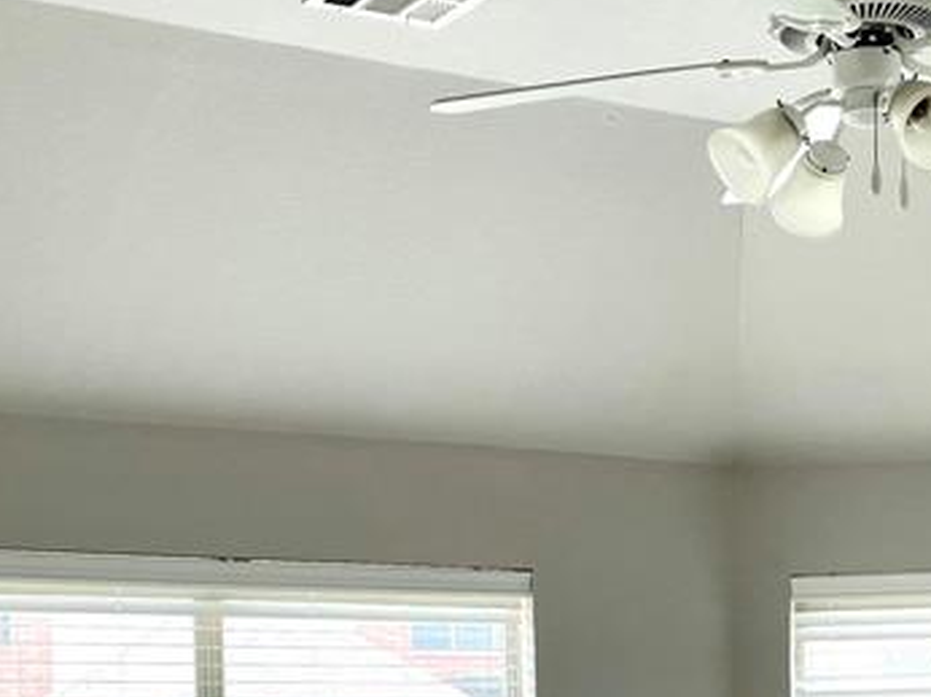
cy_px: 818
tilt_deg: -2.0
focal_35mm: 77
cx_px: 581
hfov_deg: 25.3
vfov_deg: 18.2
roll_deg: +1.0
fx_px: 2069
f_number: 1.6
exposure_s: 1/121
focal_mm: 4.2
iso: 50
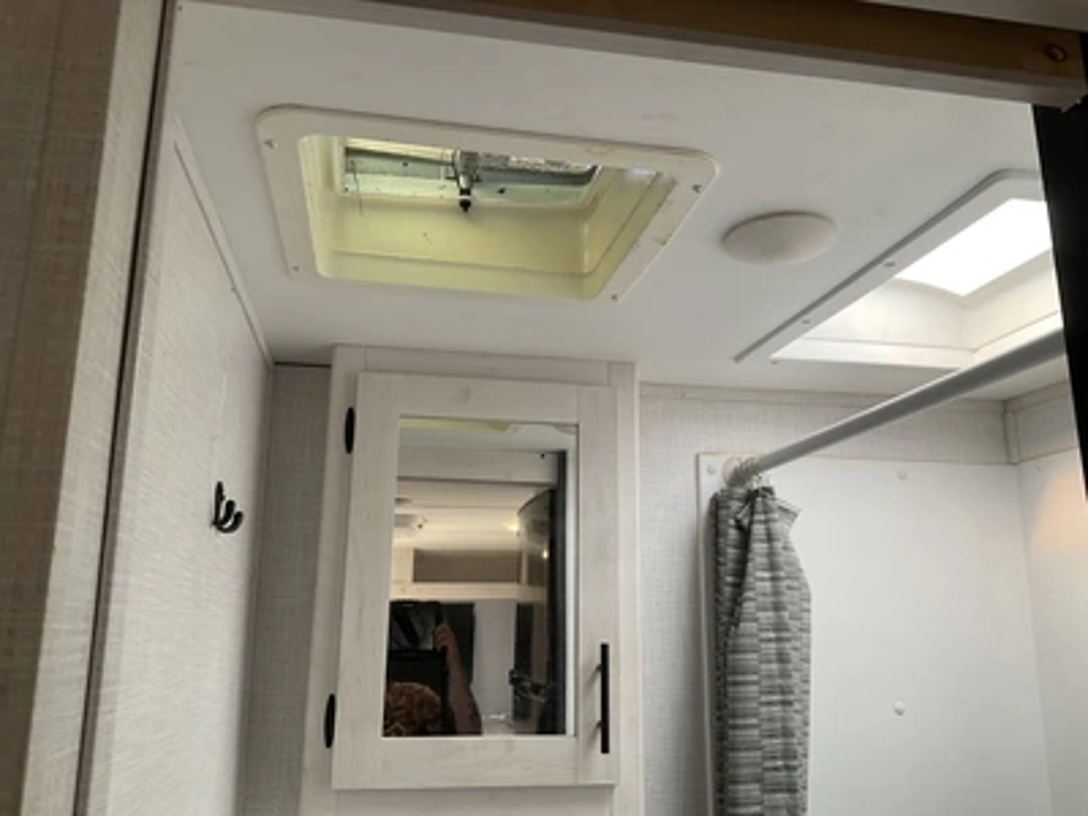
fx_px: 911
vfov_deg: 48.2
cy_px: 408
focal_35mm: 29
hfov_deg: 61.7
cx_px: 544
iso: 32
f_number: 1.8
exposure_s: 1/122
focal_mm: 3
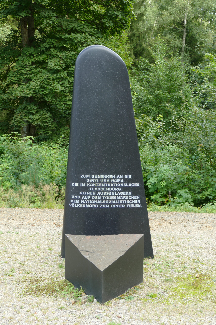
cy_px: 162
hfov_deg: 26.5
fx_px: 459
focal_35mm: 51
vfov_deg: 38.9
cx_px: 108
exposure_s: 1/100
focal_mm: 18.44
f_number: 3.3
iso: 125
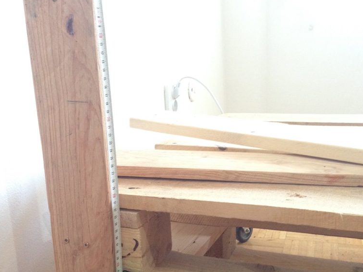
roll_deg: +1.2
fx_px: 472
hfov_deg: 42.1
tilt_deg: -11.9
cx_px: 184
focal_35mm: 45
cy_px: 180
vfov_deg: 31.9
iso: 160
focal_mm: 4.12
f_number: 2.4
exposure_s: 1/20
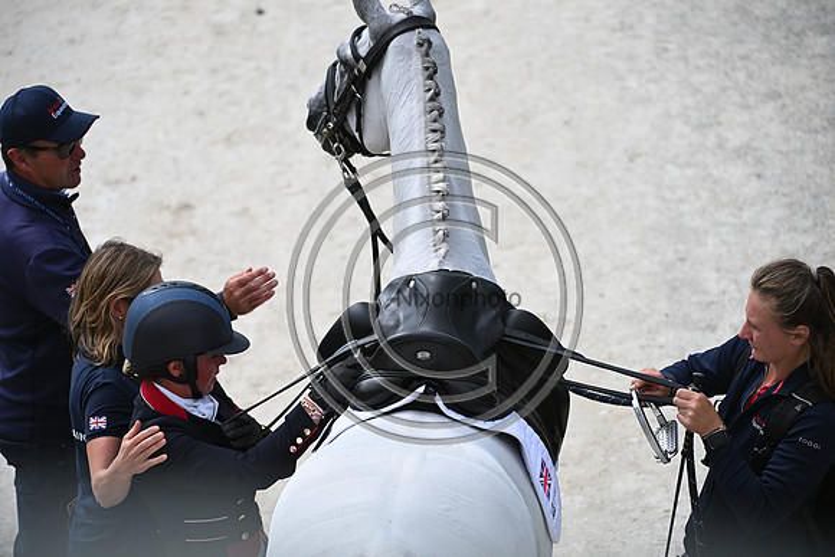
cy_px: 278
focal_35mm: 200
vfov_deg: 6.9
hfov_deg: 10.3
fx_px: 4640
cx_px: 418
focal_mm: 200
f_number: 4.5
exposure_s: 1/1600
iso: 280
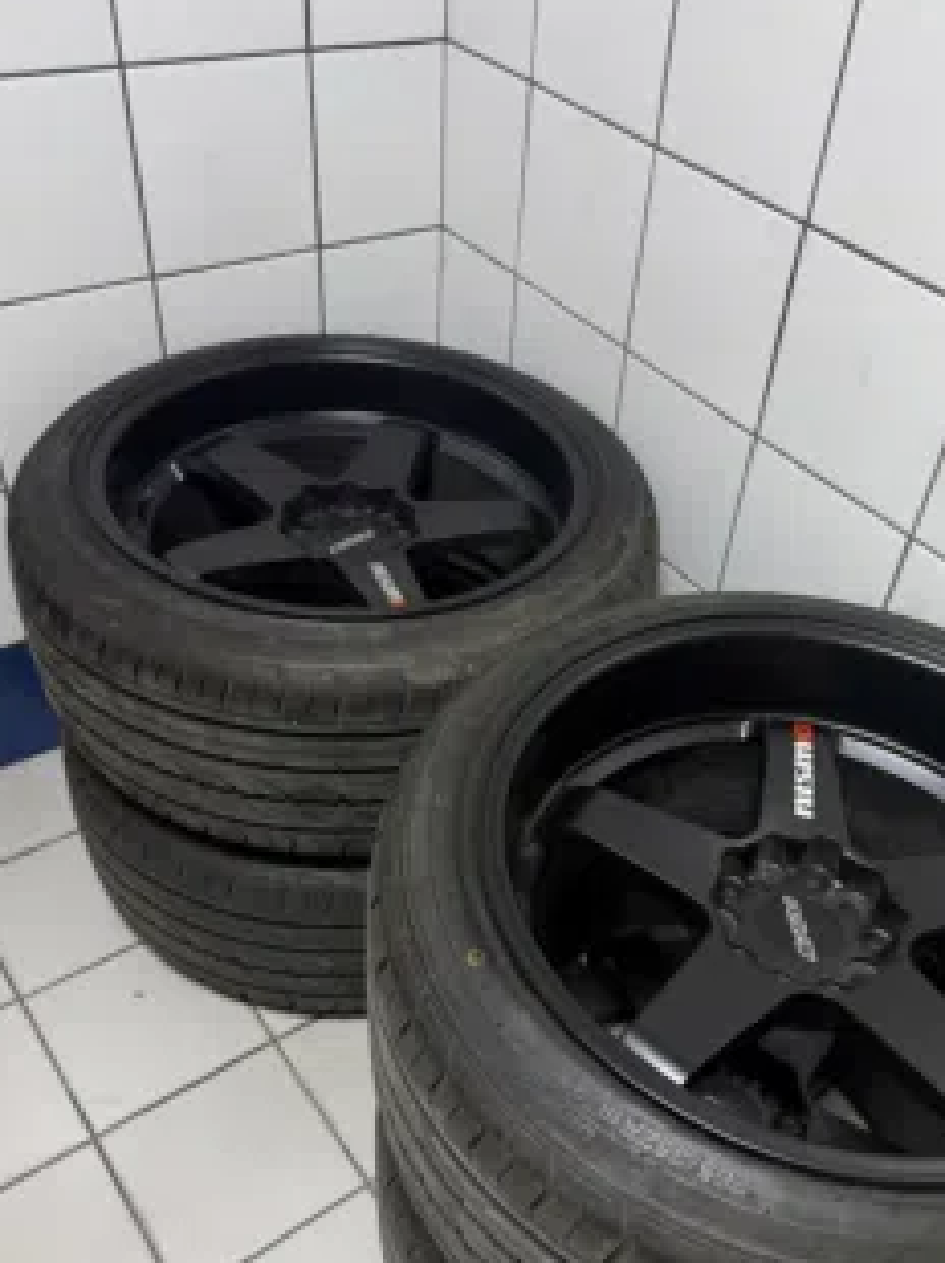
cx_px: 570
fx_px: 1130
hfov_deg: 45.1
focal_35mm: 31
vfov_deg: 57.8
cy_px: 778
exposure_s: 1/32
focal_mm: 6.76
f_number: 1.78
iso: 1000
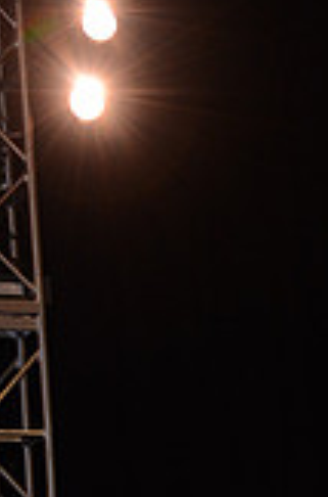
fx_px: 3452
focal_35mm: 251
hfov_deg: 5.4
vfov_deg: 8.1
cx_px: 535
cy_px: 761
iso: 2000
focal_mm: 70
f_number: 4.5
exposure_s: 1/200
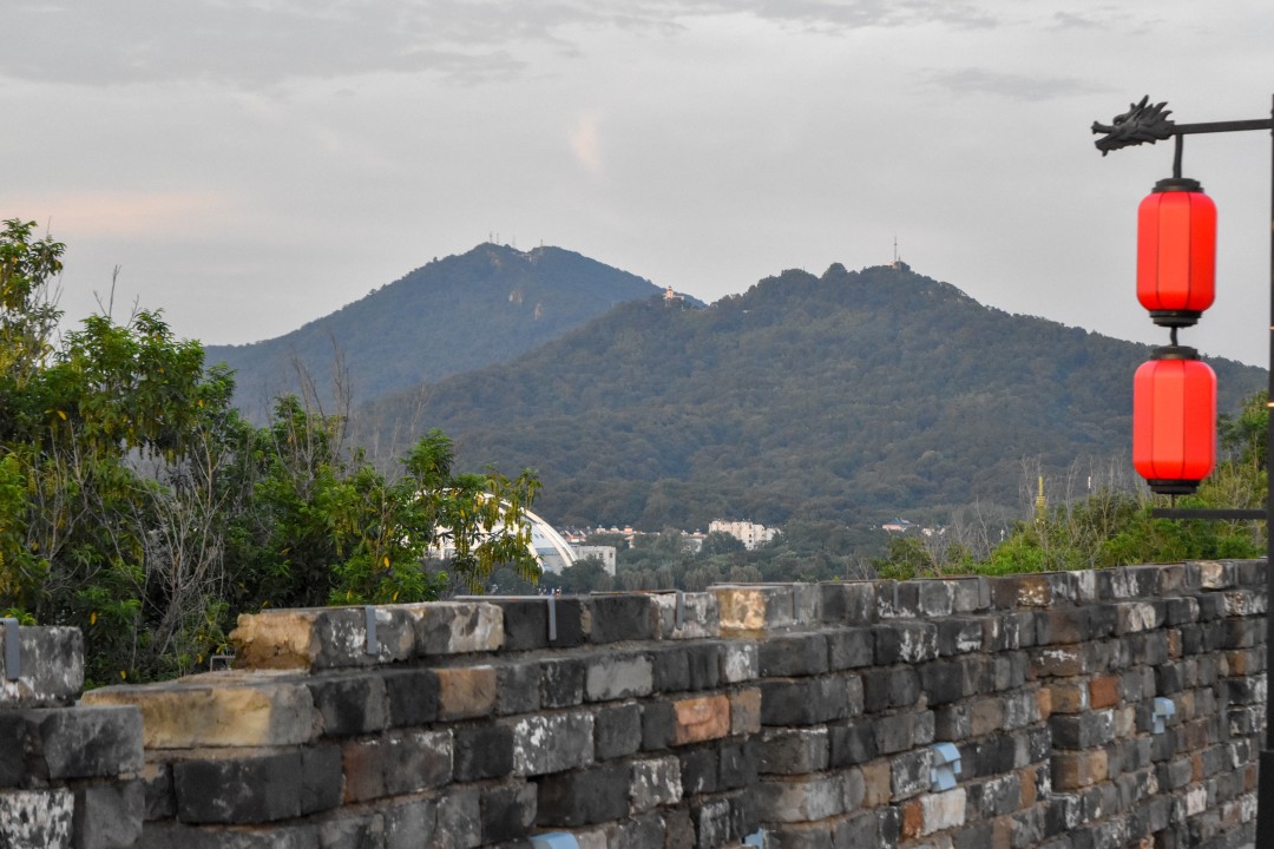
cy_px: 424
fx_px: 2919
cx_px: 637
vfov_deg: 16.6
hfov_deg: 24.6
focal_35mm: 82
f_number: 5.6
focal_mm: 55
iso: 2500
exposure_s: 1/500
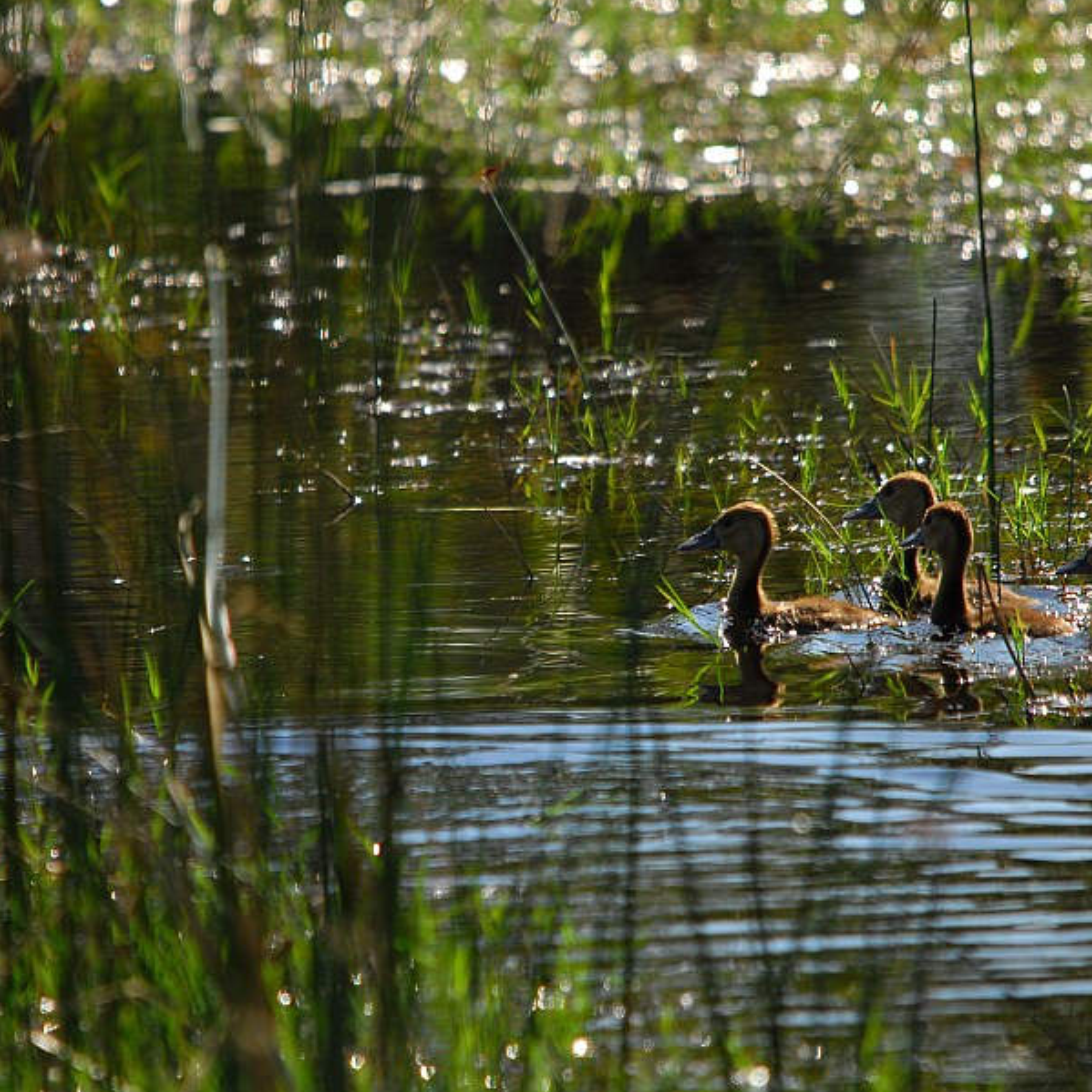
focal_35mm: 958
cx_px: 512
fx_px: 34191
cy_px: 545
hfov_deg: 1.8
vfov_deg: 1.8
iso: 400
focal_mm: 500
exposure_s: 1/800
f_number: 7.1
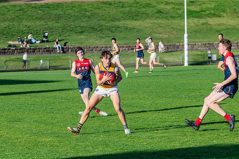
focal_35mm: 221
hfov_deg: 9.3
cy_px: 68
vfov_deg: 6.2
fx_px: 1468
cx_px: 102
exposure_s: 1/1600
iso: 800
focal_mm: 180
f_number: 9
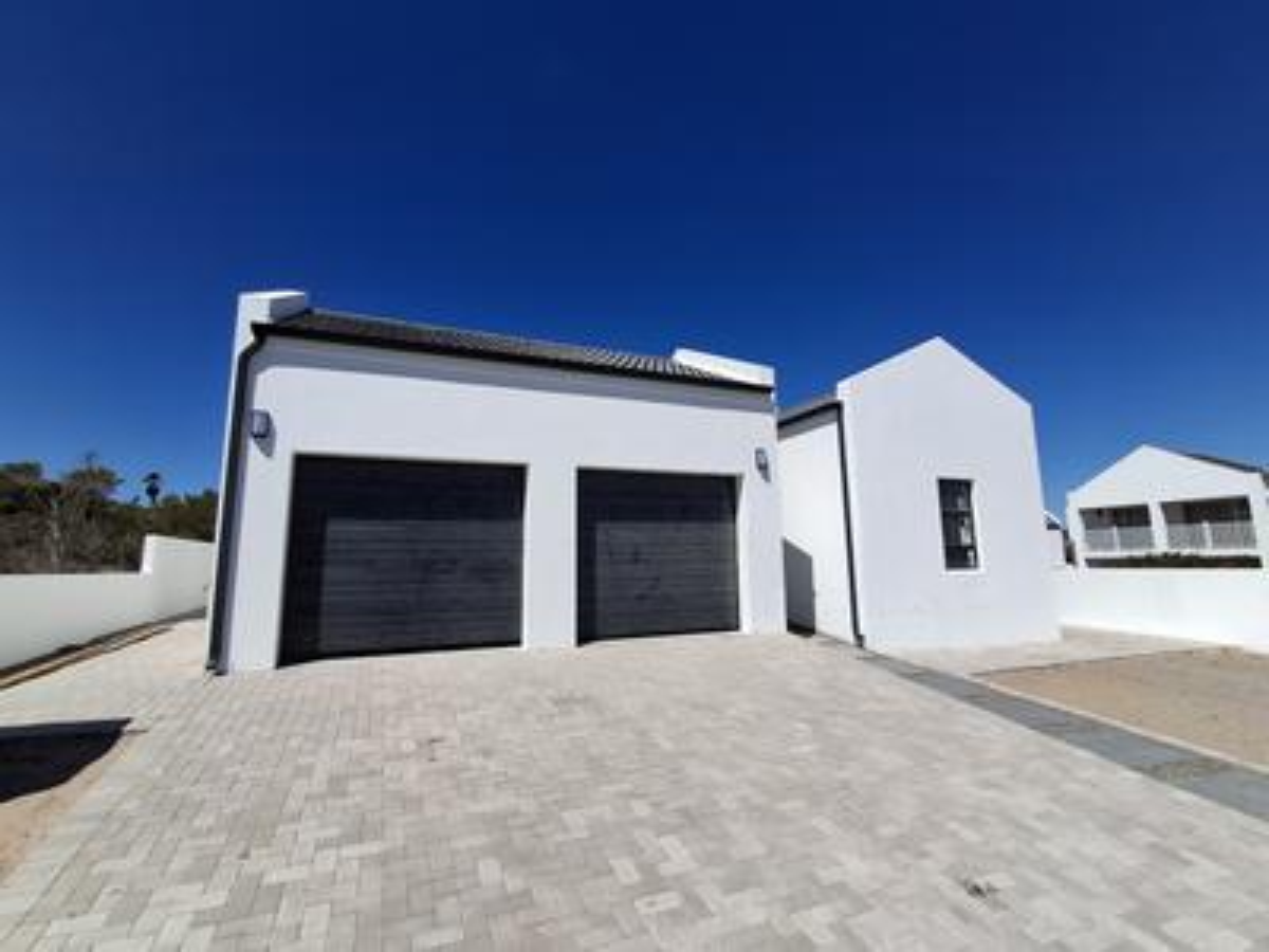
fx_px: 587
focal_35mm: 16
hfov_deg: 94.5
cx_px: 634
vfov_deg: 78.1
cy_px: 476
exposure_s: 1/2907
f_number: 2.2
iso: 40
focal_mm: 1.64
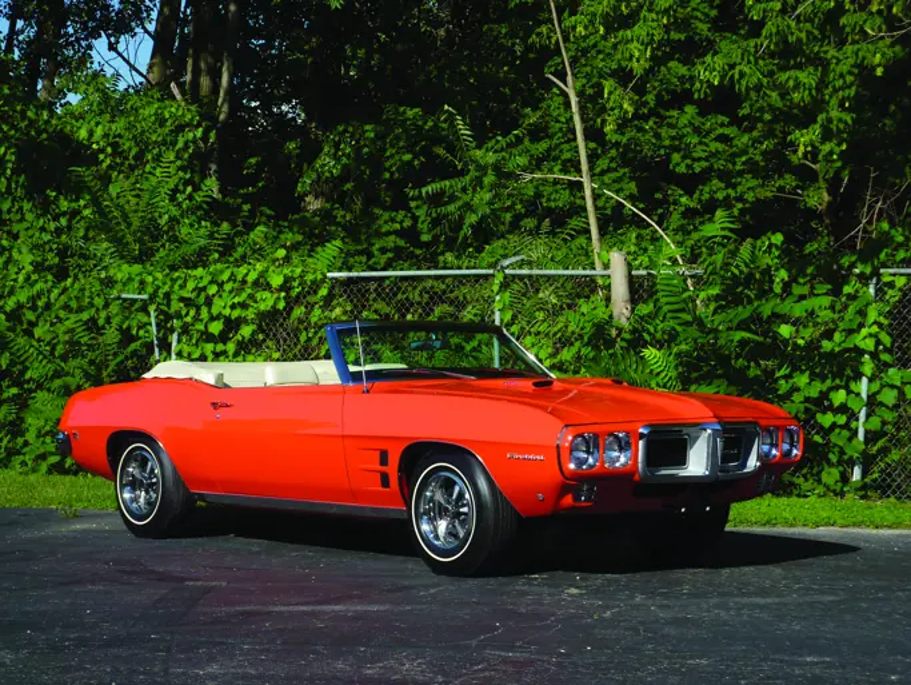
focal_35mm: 78
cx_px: 456
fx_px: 2054
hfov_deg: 25.0
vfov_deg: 18.9
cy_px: 342
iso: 80
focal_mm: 12.8
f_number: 5
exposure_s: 1/400
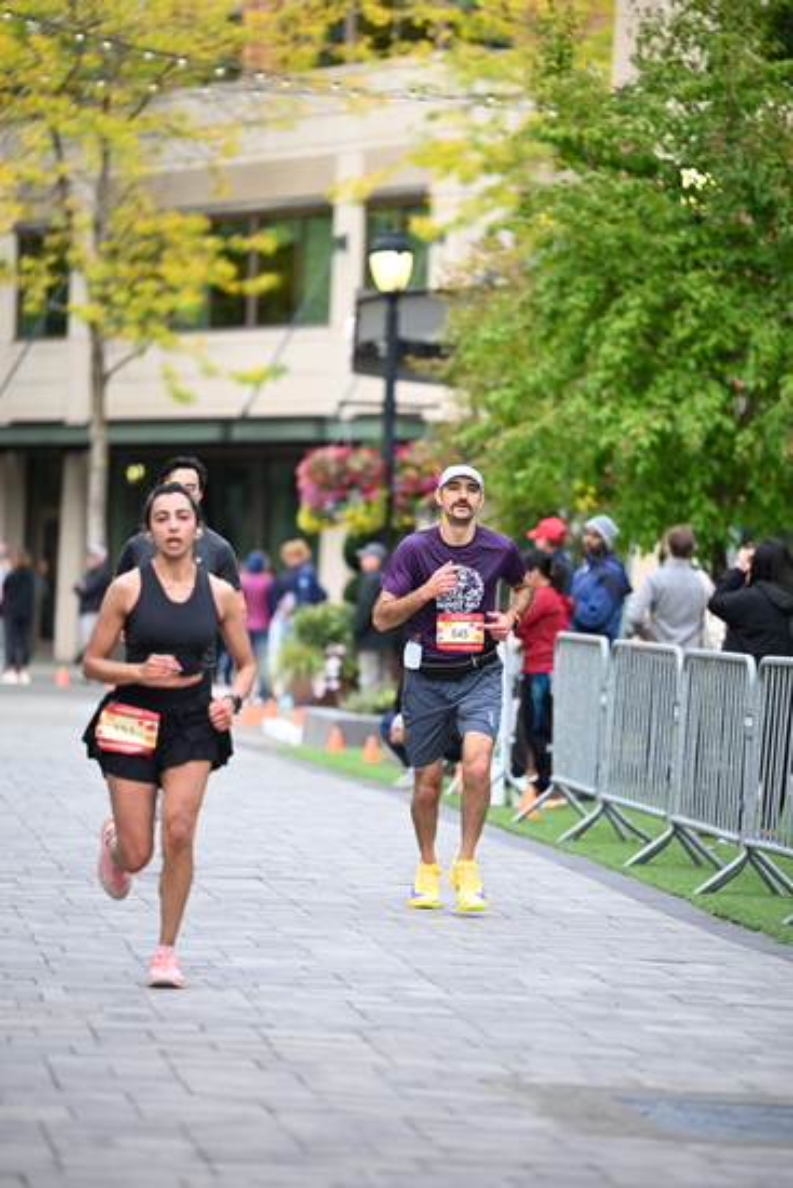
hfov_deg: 8.1
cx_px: 396
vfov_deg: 12.1
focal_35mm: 170
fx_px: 5613
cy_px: 594
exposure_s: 1/1600
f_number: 2.8
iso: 1000
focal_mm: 170
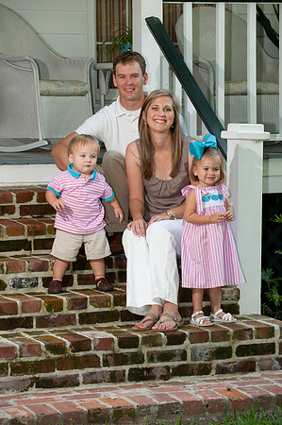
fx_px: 1472
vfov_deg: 16.4
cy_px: 212
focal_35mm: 125
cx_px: 141
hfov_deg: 10.9
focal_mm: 125
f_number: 5
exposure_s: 1/100
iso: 250
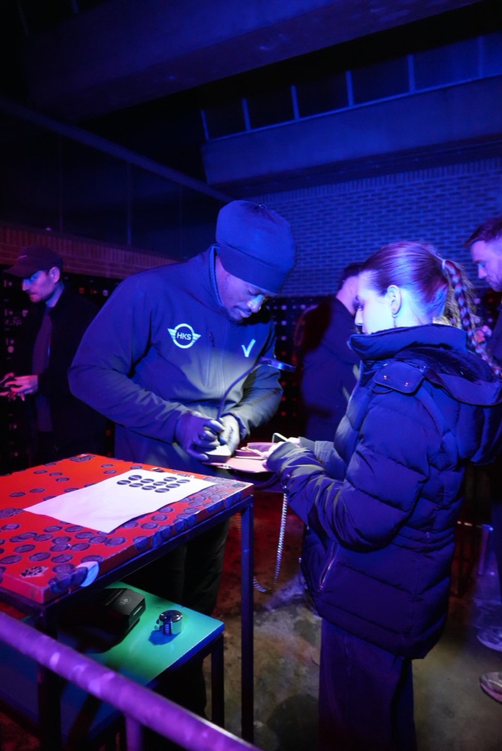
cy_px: 376
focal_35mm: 24
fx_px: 501
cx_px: 251
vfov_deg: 73.7
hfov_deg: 53.2
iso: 12800
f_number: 4
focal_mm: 24
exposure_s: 1/25
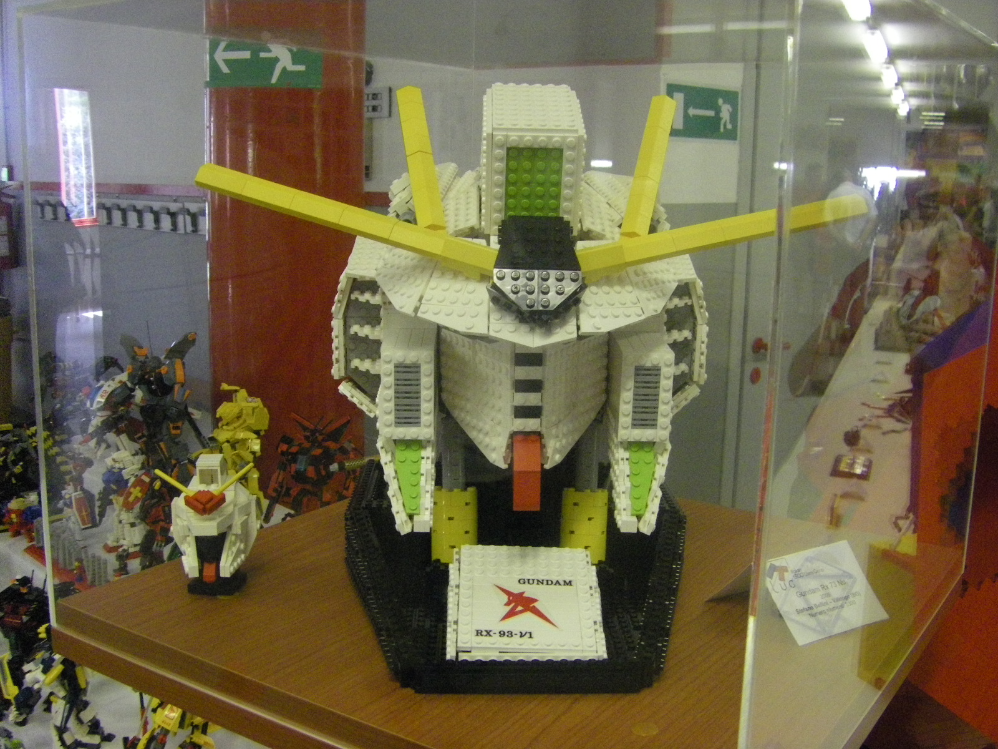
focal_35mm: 38
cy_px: 374
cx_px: 499
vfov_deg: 37.7
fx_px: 1096
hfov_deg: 49.0
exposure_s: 1/50
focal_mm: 6.3
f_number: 3.5
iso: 640
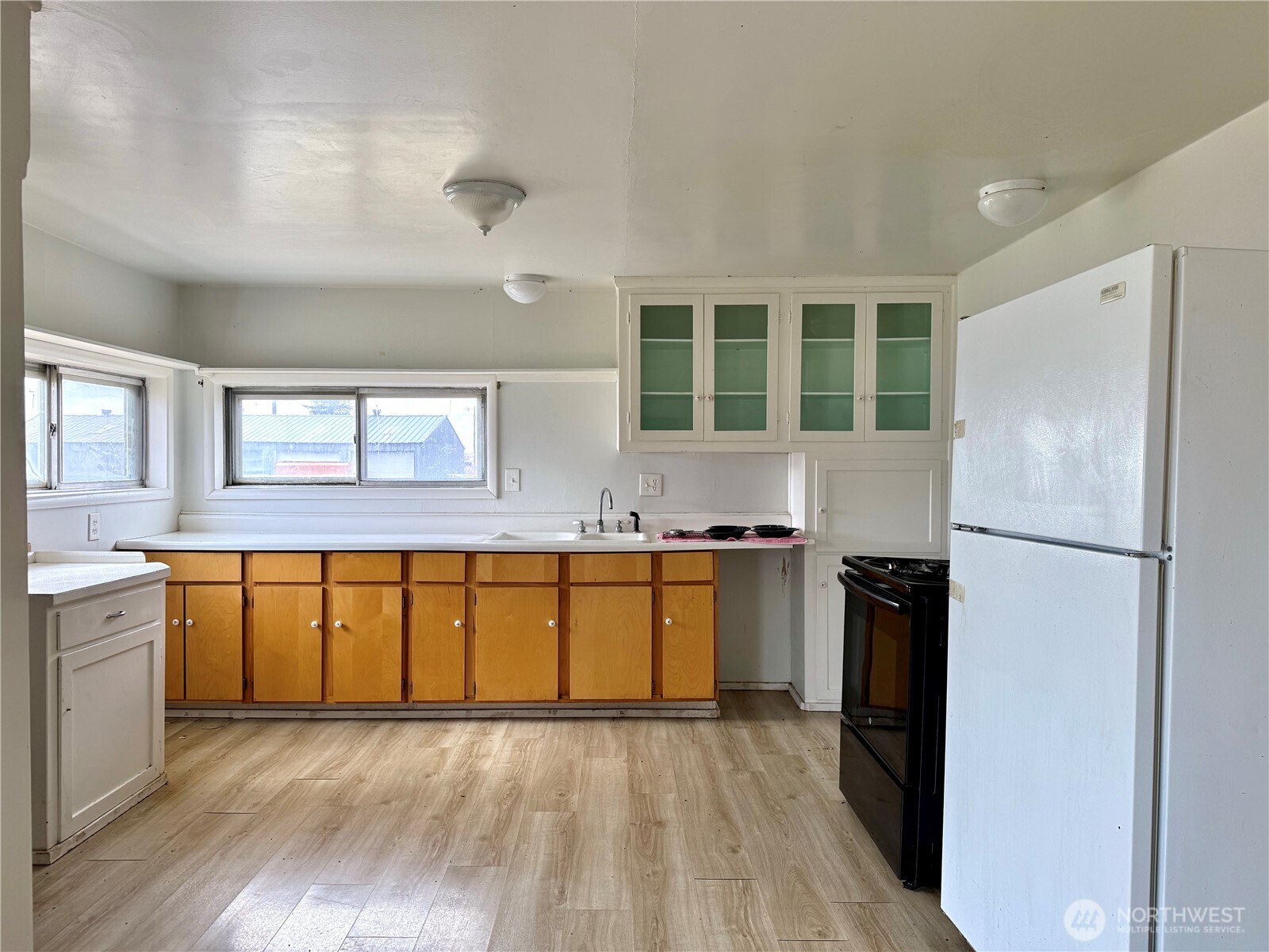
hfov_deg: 71.6
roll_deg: +0.1
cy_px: 476
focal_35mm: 24
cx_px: 634
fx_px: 880
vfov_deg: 56.8
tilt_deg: -1.0
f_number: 1.78
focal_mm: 6.76
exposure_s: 1/278
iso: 100
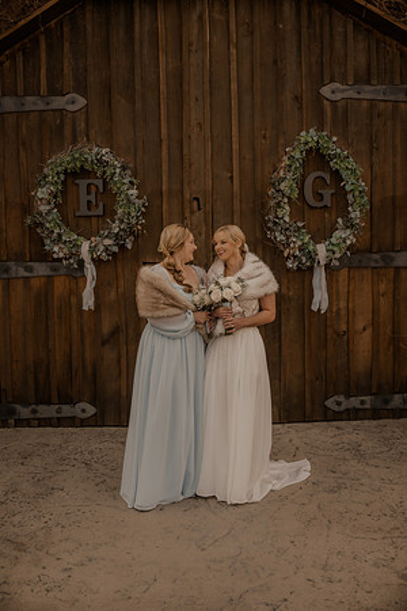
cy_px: 306
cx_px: 204
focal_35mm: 34
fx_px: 585
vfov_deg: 55.1
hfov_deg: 38.4
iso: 125
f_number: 2.8
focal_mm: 34.5
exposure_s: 1/320
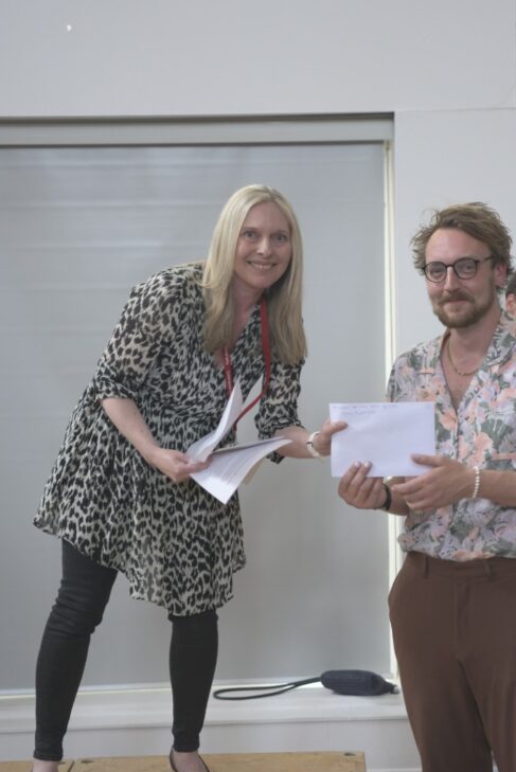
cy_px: 441
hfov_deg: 18.7
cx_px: 336
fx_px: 1567
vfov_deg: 27.7
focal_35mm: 73
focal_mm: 52
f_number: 2.8
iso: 1250
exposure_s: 1/80
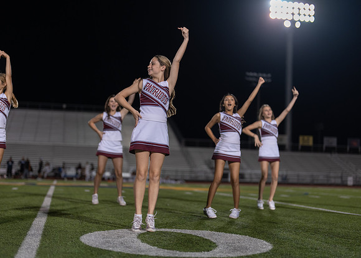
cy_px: 136
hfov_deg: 34.0
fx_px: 589
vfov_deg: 24.7
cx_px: 173
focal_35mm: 58
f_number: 1.2
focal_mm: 50
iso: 500
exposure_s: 1/1000
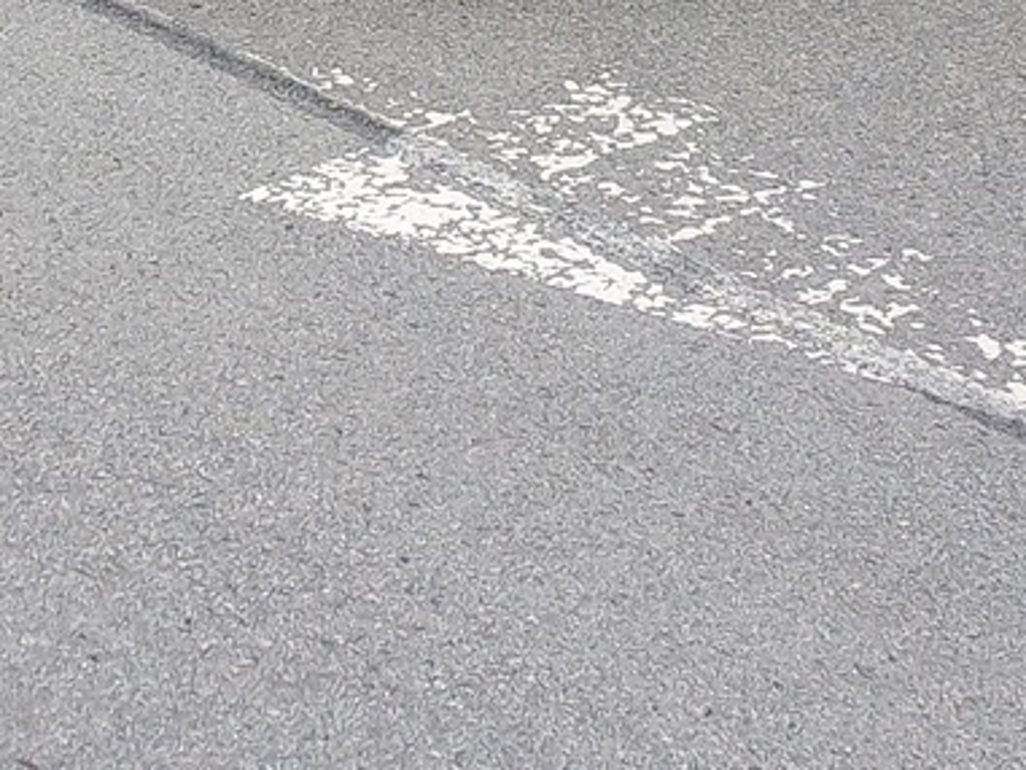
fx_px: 3113
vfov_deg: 13.4
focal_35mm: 105
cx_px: 353
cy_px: -328
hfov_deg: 18.7
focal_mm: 4.65
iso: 50
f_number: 1.8
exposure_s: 1/310
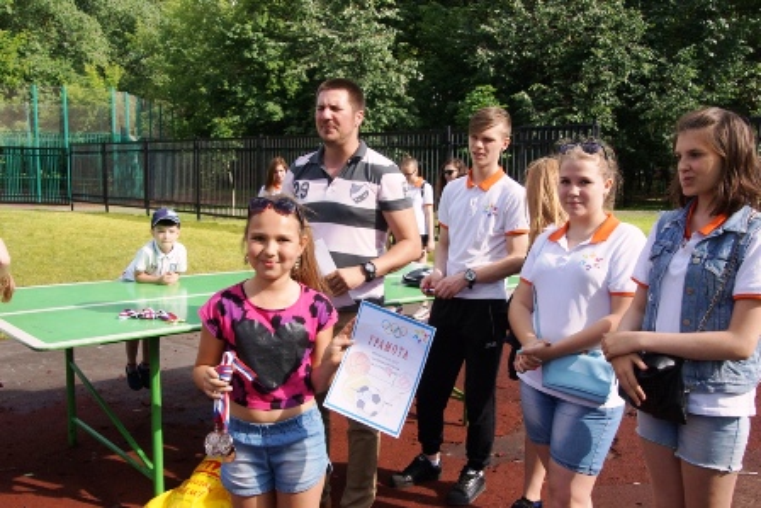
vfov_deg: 40.0
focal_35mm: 33
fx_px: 698
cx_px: 380
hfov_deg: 57.2
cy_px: 254
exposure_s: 1/500
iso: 250
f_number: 8
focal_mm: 22
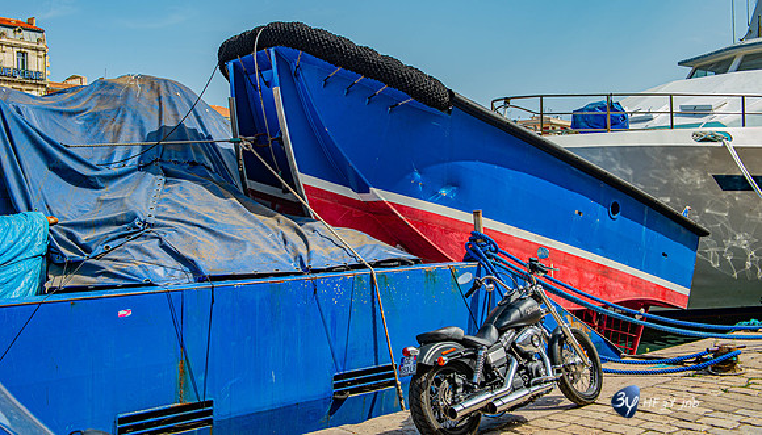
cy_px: 181
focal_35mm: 40
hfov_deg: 50.7
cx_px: 381
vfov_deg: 30.2
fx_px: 804
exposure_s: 1/200
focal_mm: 38
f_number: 7.1
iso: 100
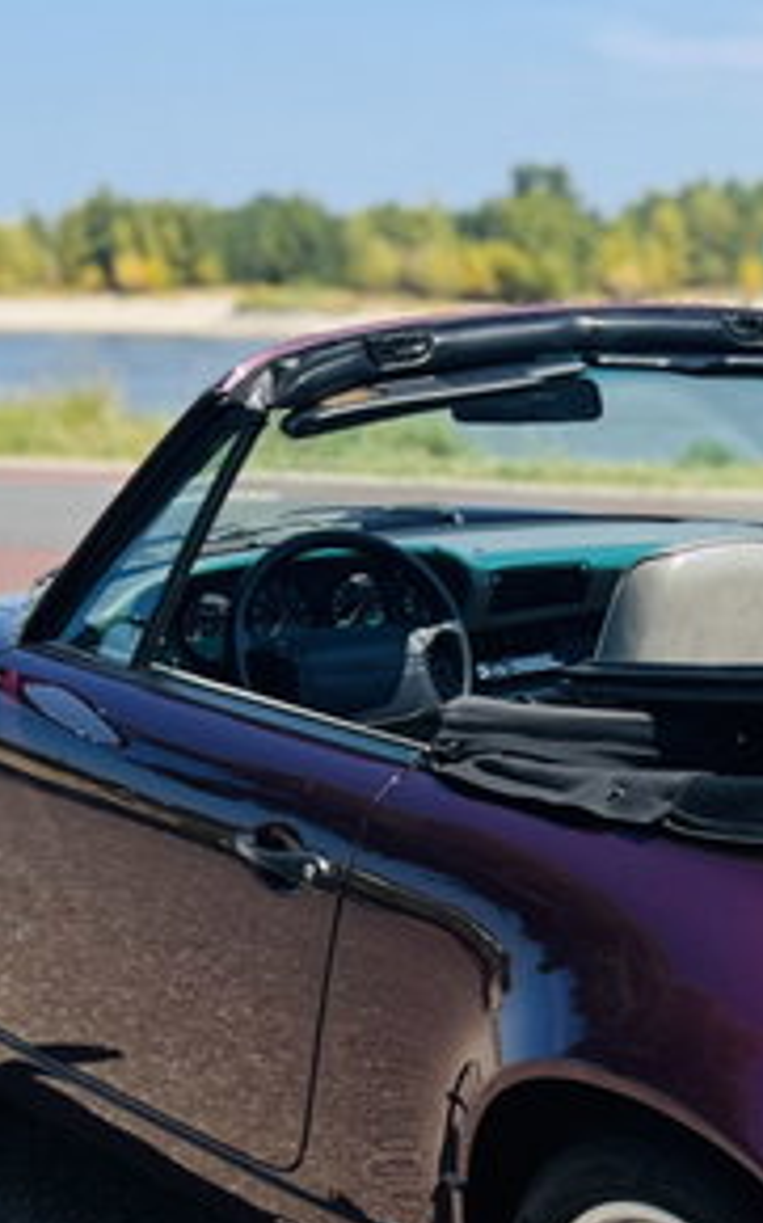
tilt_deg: -16.4
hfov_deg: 16.9
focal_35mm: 73
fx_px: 2431
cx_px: 974
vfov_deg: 27.7
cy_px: 974
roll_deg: +0.7
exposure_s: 1/2457
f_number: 1.5
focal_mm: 5.7
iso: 50
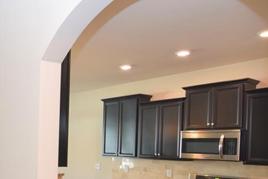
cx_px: -6
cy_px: 156
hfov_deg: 42.0
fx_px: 292
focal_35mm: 39
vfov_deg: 32.6
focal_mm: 11
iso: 500
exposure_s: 1/60
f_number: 4
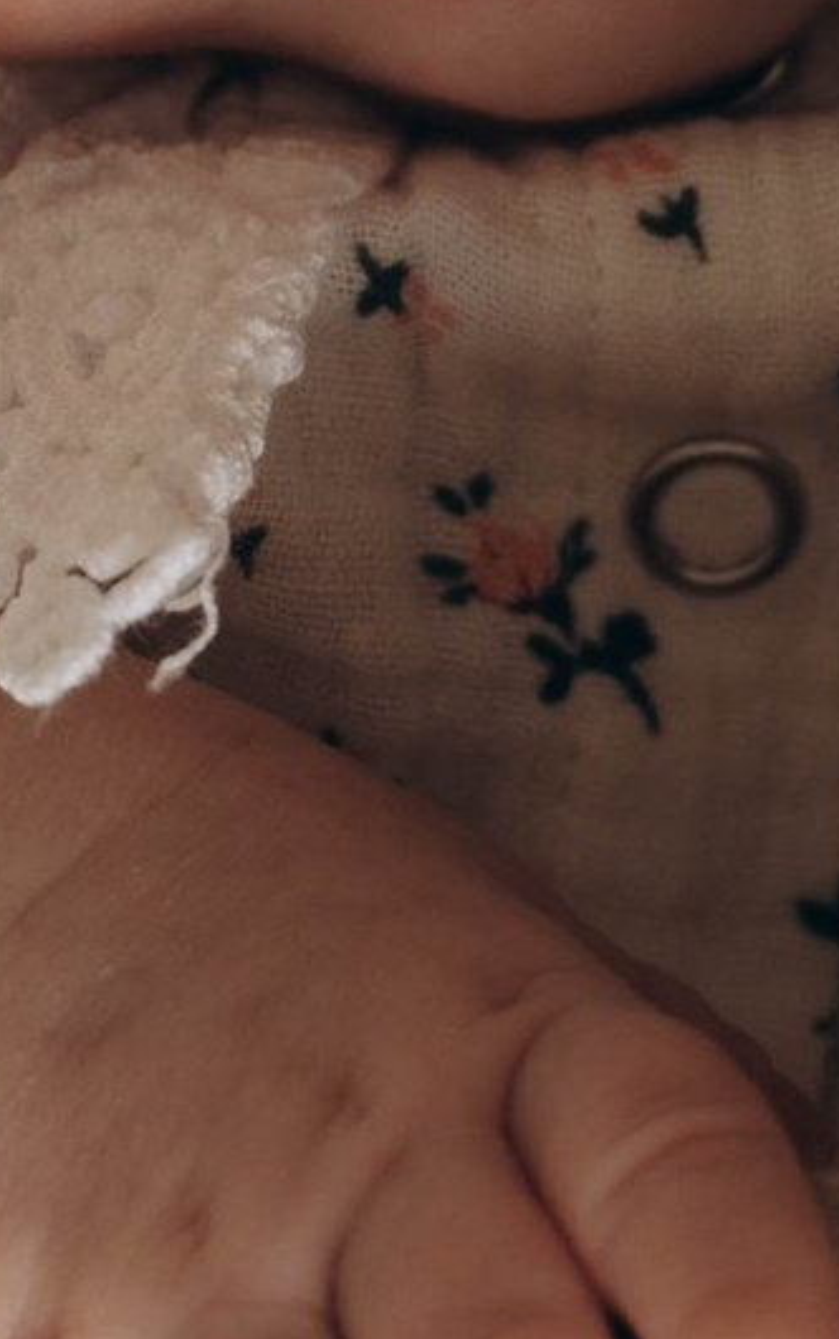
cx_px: 574
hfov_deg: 4.8
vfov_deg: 7.7
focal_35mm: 273
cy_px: 51
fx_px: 9971
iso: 125
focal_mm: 37
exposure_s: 1/160
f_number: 2.8
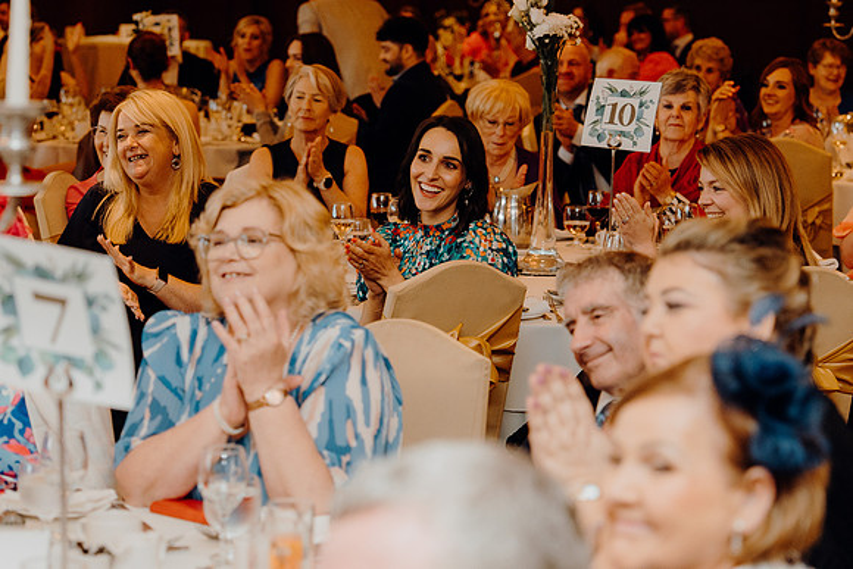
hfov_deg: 21.7
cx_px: 426
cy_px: 284
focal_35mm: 94
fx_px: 2228
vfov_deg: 14.6
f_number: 2.8
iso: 1250
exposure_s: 1/200
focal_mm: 63
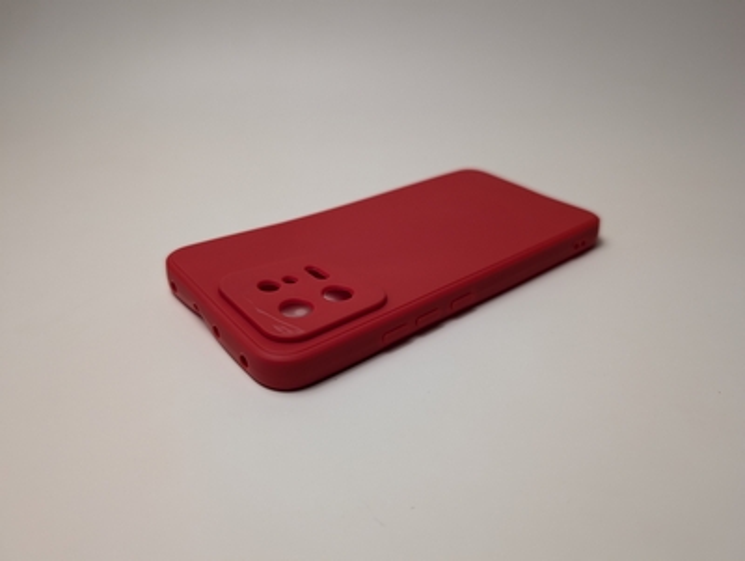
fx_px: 517
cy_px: 280
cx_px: 372
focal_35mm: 24
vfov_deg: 56.9
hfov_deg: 71.5
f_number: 1.68
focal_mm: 6.9
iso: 47
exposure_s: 1/67
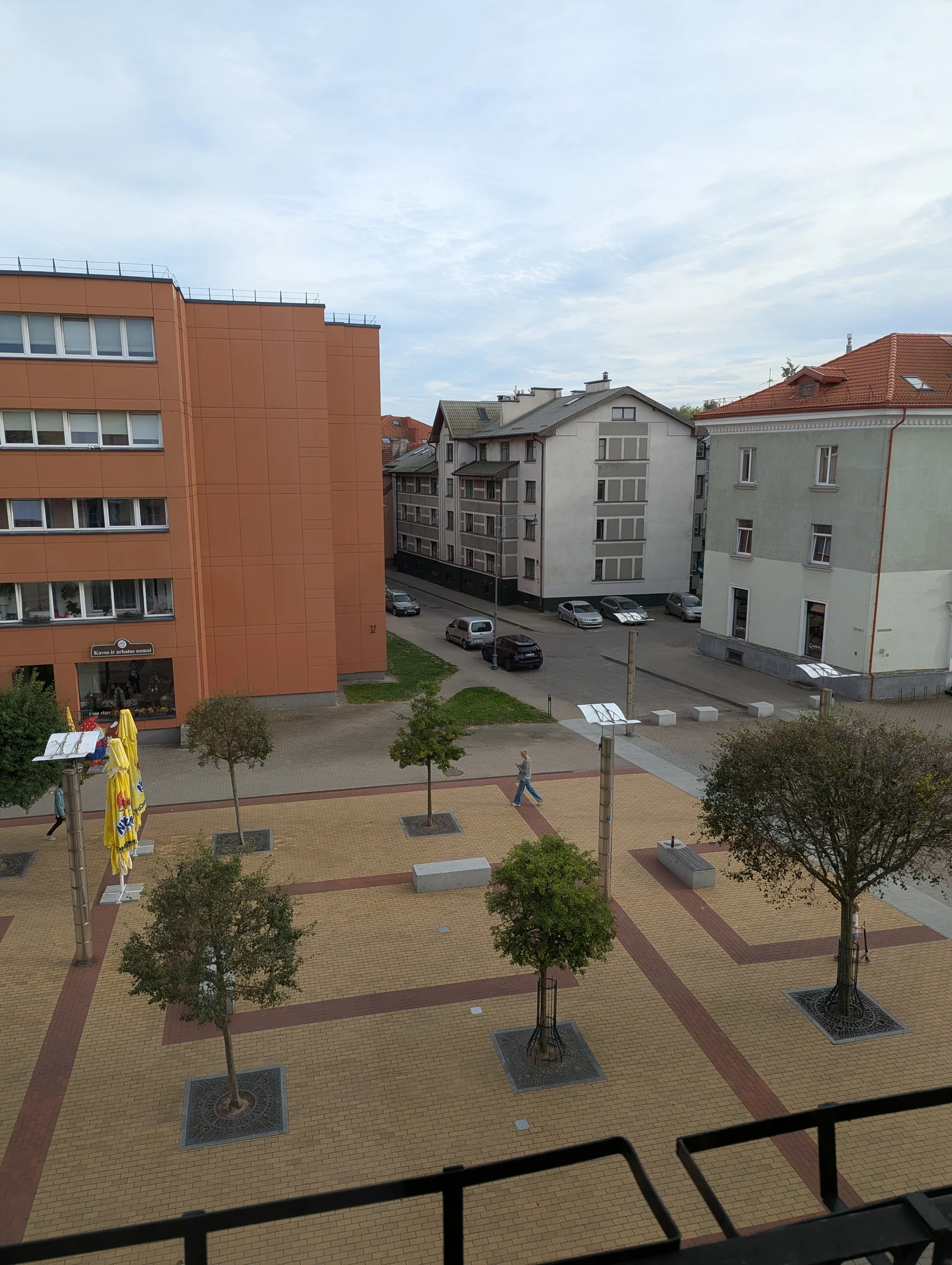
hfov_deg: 56.9
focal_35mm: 24
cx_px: 476
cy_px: 632
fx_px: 878
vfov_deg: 71.5
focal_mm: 6.81
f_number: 1.85
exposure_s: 1/686
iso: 46
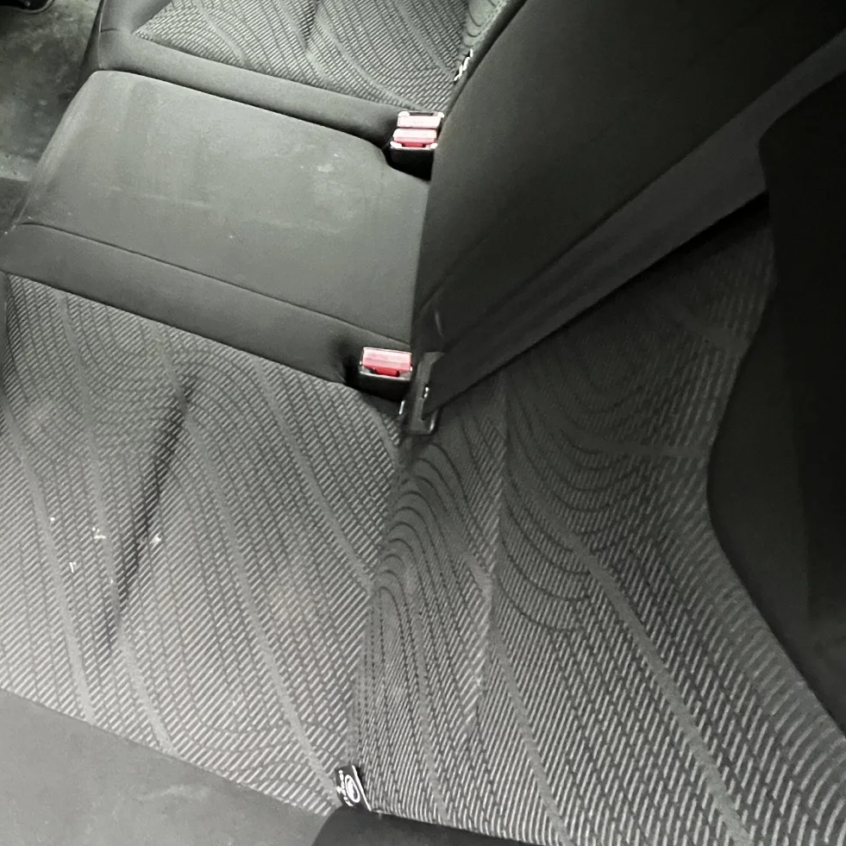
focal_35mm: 30
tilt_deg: -50.9
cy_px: 160
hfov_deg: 49.3
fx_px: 830
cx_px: 116
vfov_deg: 50.5
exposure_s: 1/41
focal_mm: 1.57
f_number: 1.8
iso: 1000
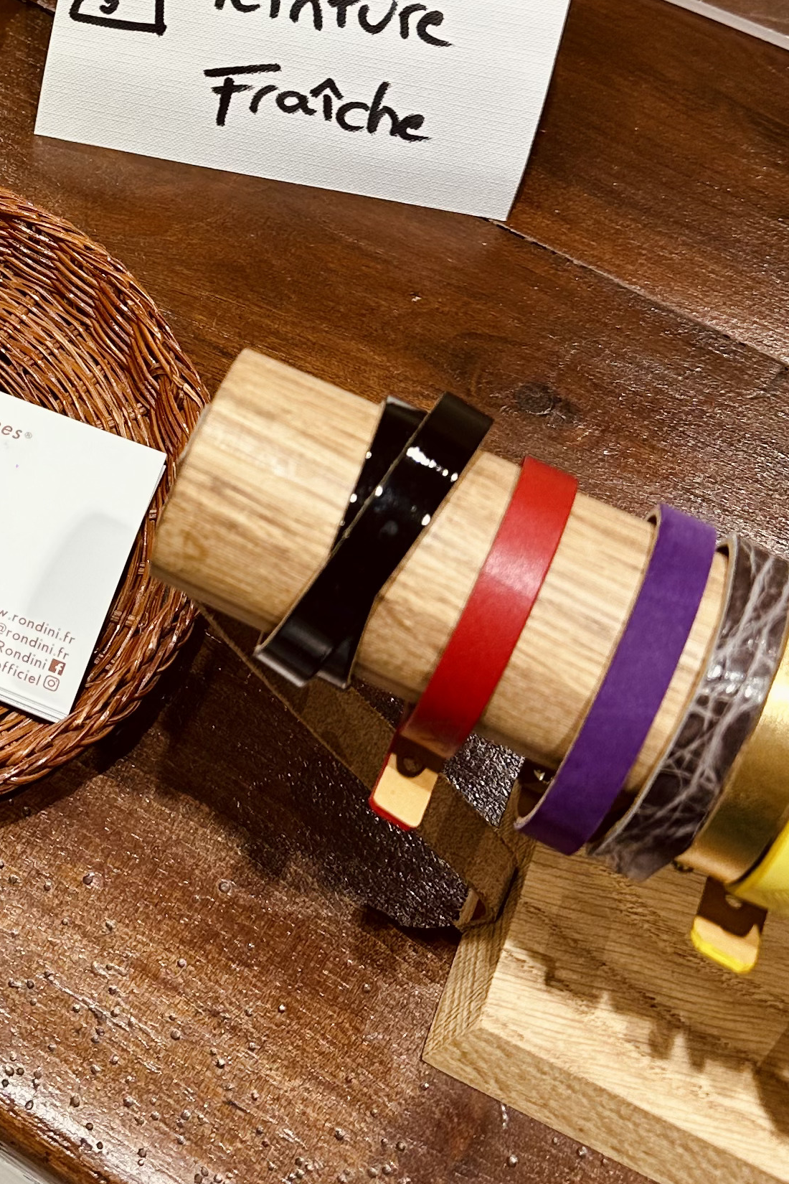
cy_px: 120
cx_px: -135
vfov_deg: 31.4
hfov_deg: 20.9
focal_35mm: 61
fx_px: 2005
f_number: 1.78
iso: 64
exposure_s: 1/100
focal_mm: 6.86
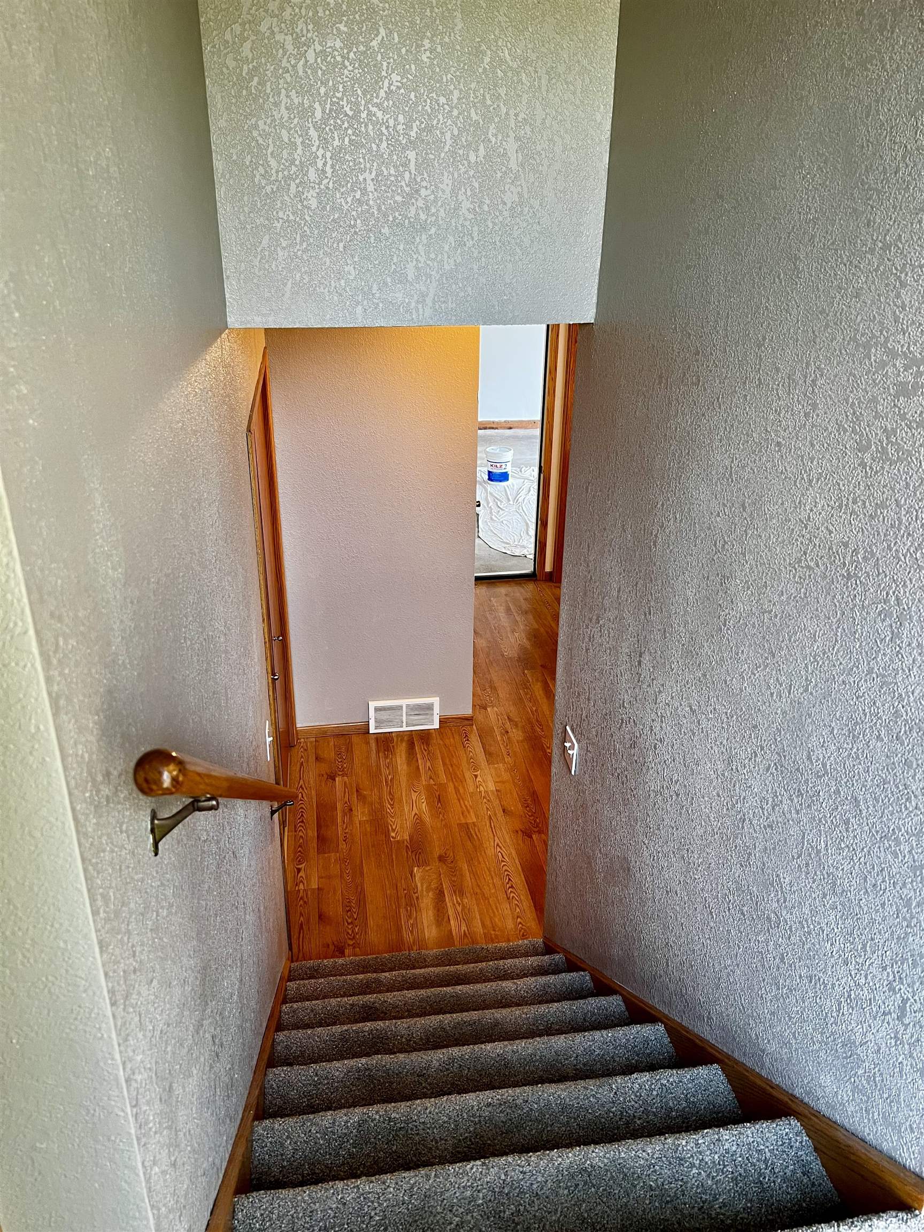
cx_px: 462
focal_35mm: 26
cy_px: 616
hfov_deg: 53.1
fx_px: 925
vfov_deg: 67.3
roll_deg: -0.8
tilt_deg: -24.4
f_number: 1.5
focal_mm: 5.7
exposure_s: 1/60
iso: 100
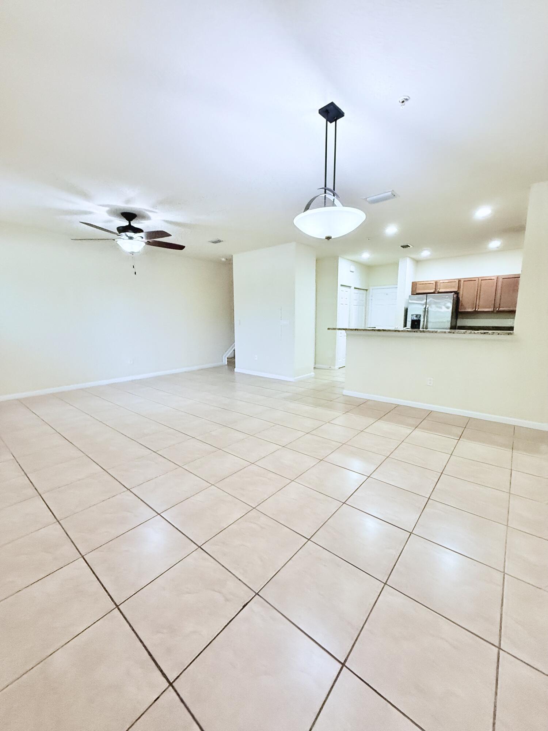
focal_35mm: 14
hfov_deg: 85.7
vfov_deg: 102.1
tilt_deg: -9.3
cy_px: 366
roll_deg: -0.3
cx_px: 274
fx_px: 296
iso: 500
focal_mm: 2.22
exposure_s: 1/120
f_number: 2.2
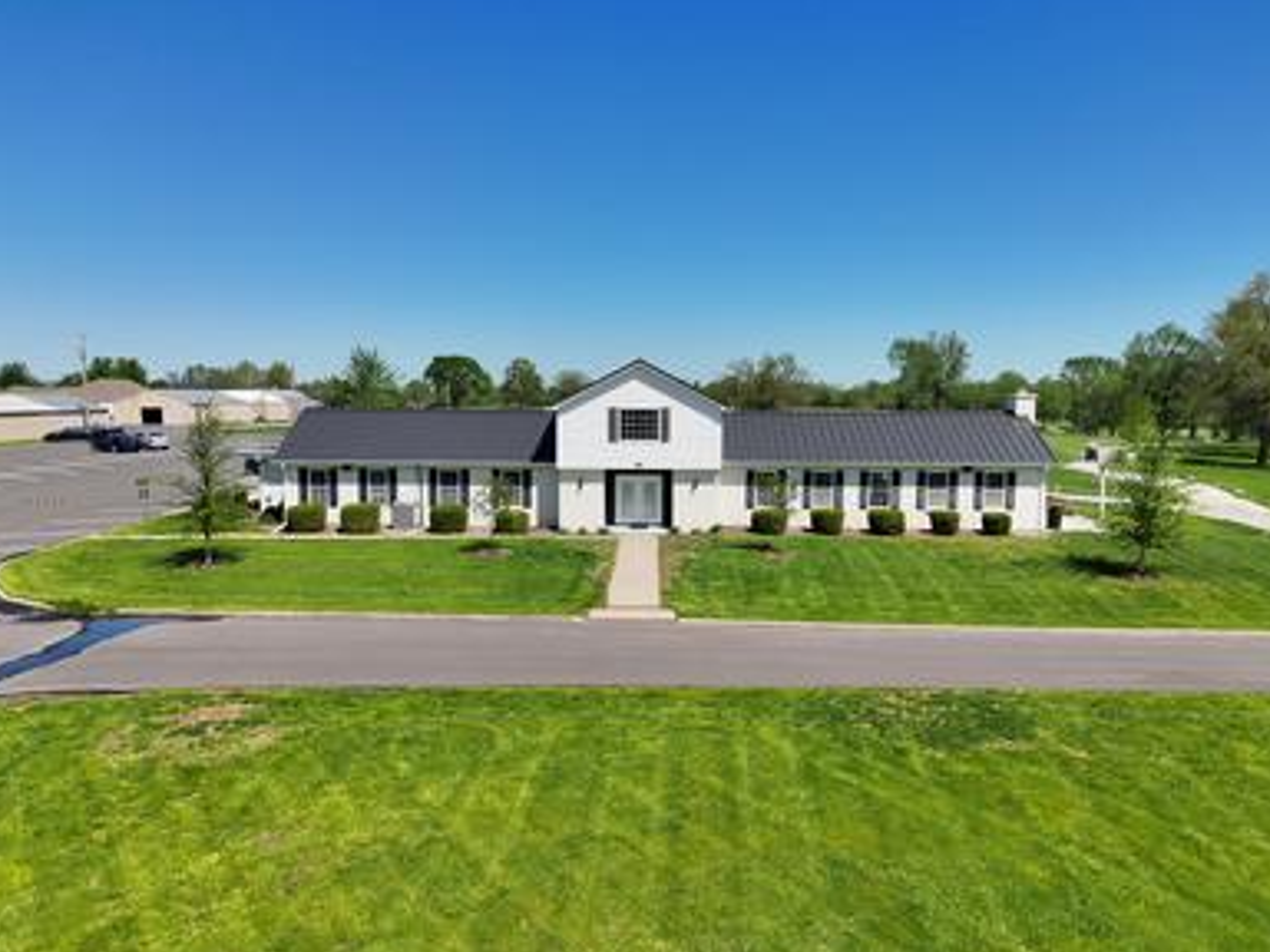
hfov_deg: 69.4
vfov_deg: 54.9
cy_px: 483
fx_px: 917
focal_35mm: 25
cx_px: 642
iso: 160
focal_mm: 6.72
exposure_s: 1/5000
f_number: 1.7
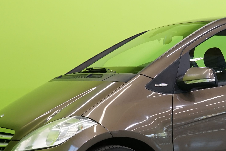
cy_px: 117
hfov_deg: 21.6
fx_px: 584
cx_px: 184
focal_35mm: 93
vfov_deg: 14.6
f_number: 6.3
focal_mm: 33
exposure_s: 1/30
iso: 640
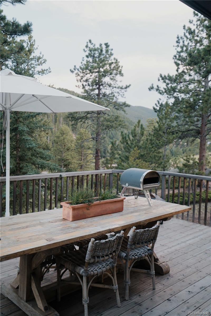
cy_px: 158
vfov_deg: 54.4
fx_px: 308
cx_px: 106
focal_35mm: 35
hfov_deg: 37.9
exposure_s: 1/160
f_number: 4
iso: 2000
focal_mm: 35
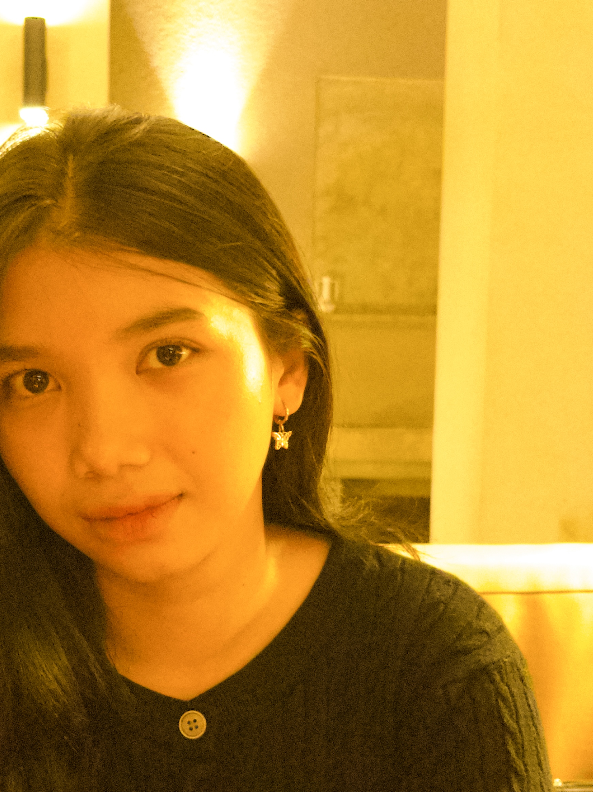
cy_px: 470
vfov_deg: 41.9
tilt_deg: -4.5
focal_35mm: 45
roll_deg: -0.2
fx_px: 1028
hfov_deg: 31.9
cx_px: 188
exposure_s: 1/17
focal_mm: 5.1
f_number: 1.6
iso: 1000
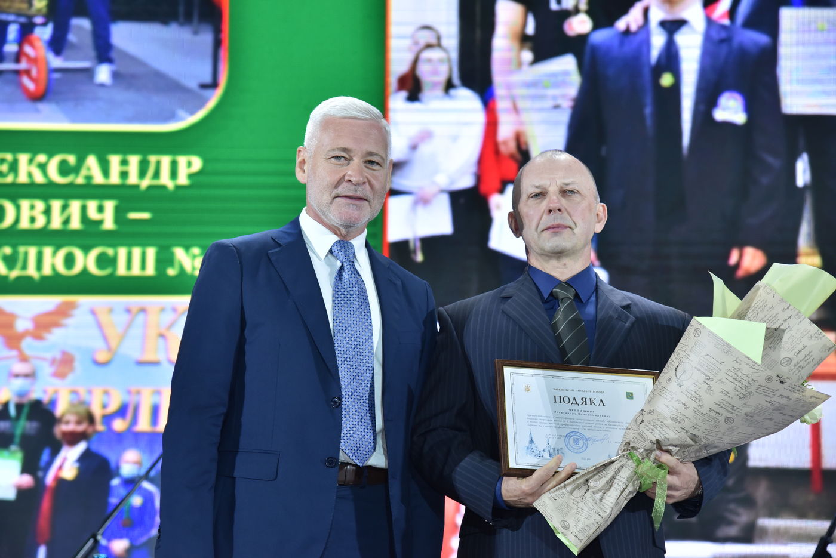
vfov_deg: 14.9
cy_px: 279
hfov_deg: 22.1
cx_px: 418
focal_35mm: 92
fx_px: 2137
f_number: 5
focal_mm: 92
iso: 1250
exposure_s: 1/200
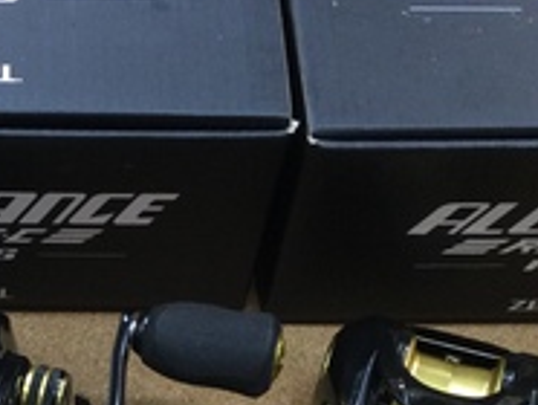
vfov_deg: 14.4
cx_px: -6
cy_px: 466
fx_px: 1556
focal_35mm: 100
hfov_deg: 19.0
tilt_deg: -58.3
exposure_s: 1/30
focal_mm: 3.3
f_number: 2.4
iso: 50
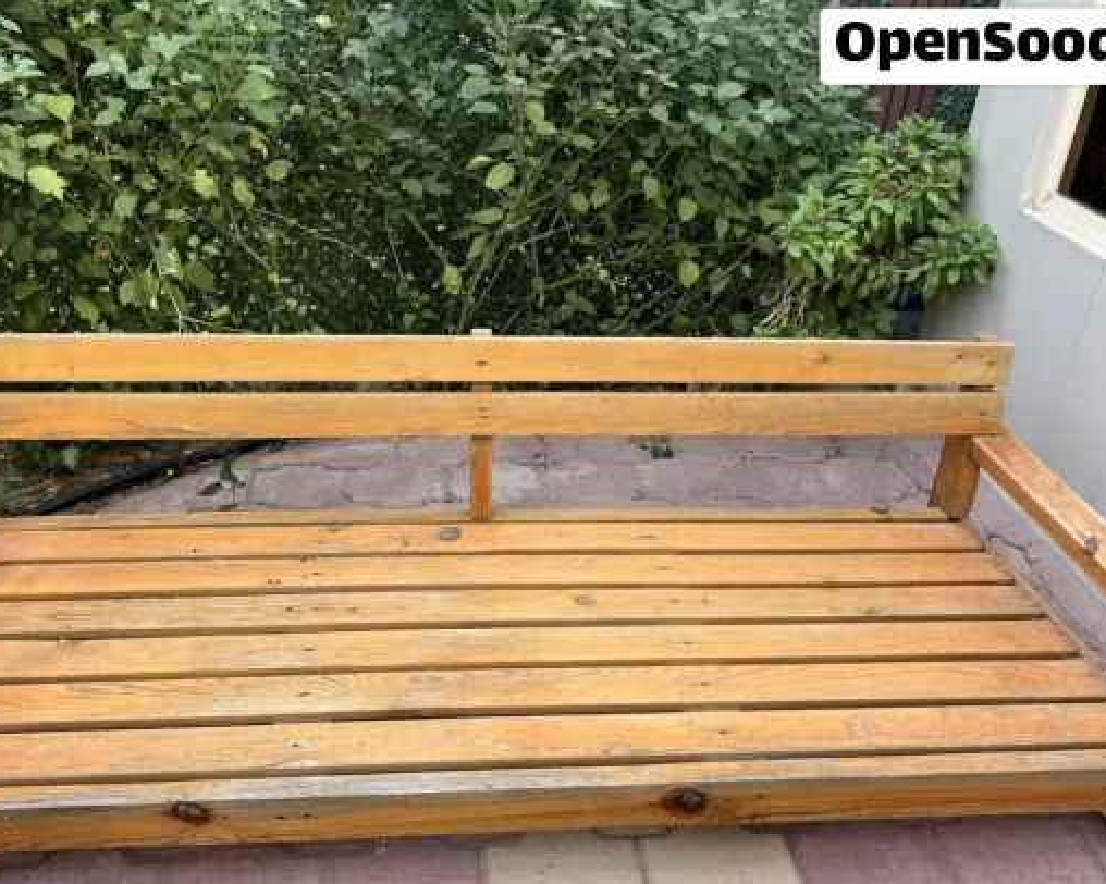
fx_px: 1047
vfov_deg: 45.7
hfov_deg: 55.6
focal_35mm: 32
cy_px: 398
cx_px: 492
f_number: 1.5
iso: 80
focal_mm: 5.7
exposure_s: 1/121
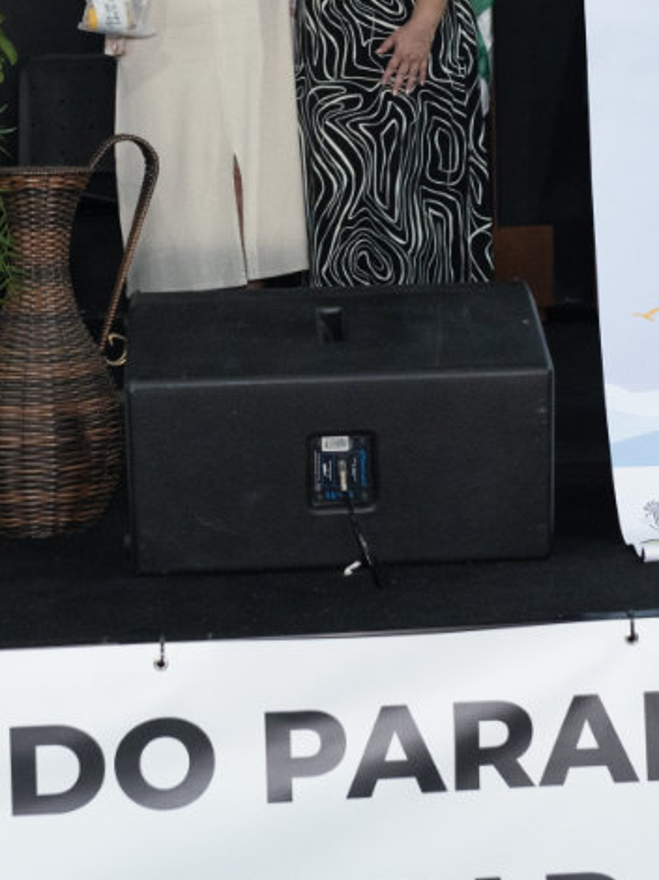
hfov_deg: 17.1
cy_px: 174
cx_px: 391
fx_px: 2185
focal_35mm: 86
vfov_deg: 22.5
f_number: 4
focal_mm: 35
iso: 5000
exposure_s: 1/100
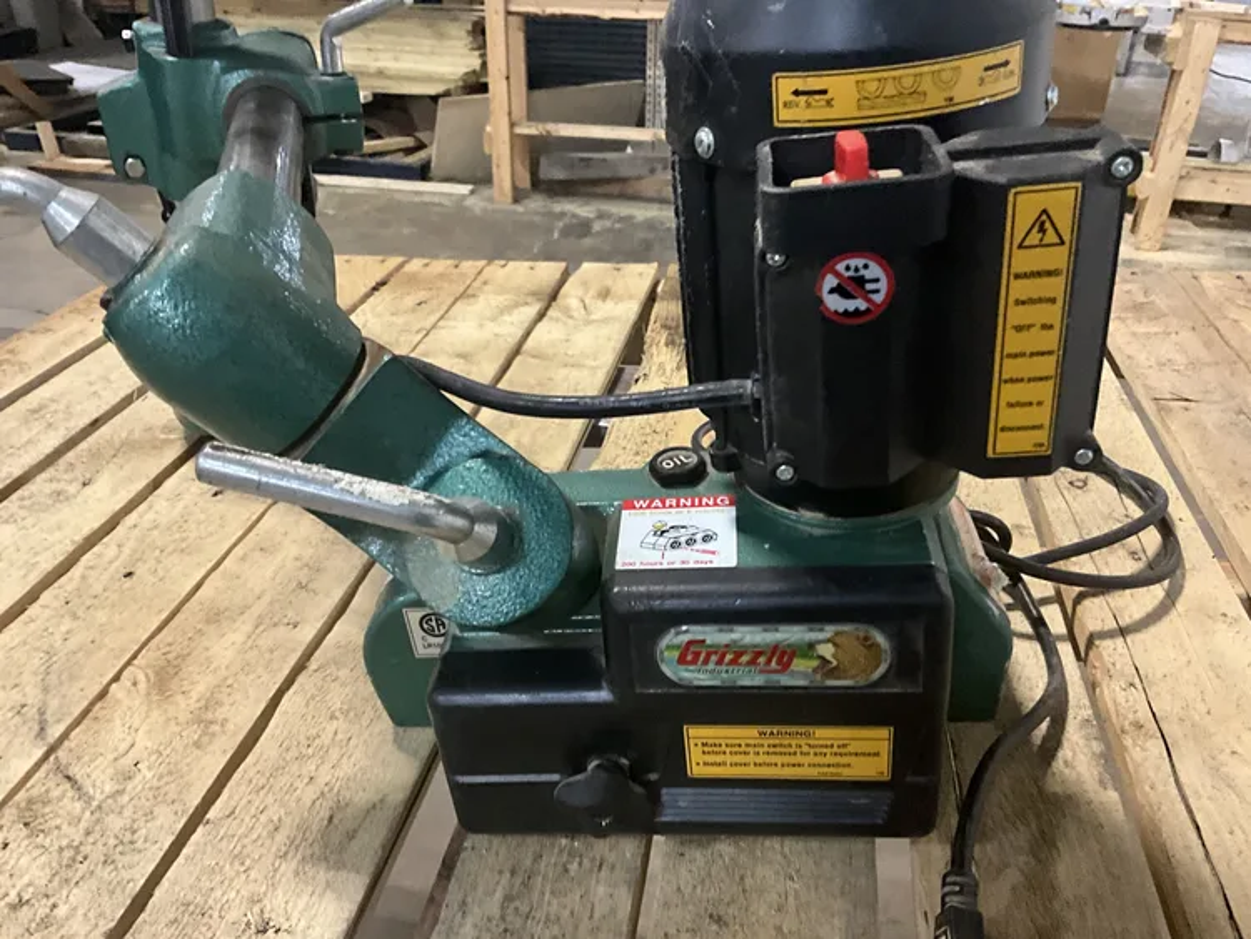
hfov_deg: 61.6
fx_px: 1048
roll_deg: -0.3
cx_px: 626
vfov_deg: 48.3
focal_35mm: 29
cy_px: 470
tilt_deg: -30.0
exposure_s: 1/30
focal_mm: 3
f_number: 1.8
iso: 400
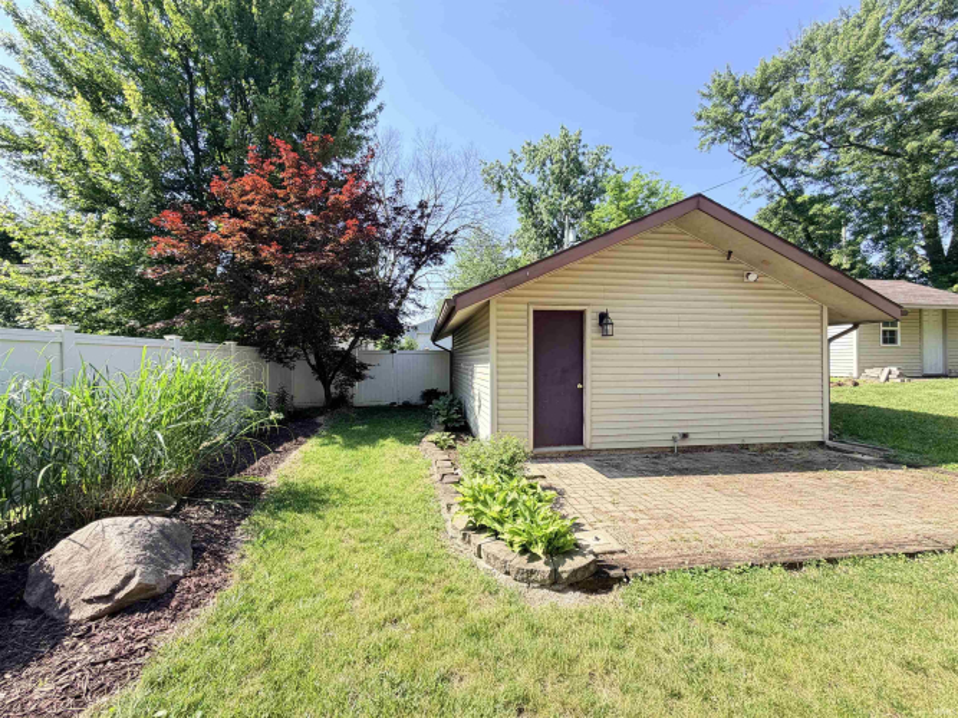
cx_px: 479
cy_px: 359
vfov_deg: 85.7
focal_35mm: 14
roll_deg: +0.1
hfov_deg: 102.1
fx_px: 387
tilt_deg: -0.8
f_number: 2.2
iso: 50
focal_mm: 2.22
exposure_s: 1/300
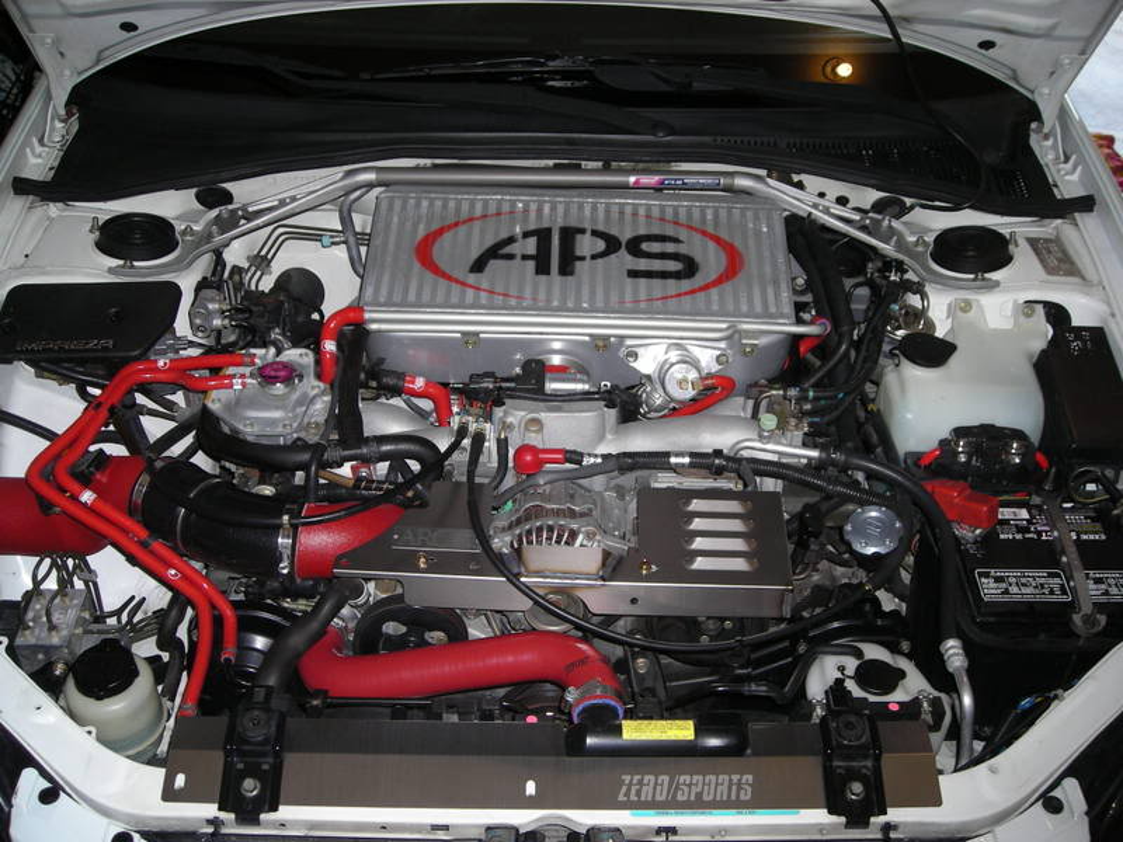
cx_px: 562
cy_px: 421
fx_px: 1233
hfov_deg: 49.0
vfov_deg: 37.7
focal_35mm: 38
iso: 71
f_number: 3.2
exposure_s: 1/60
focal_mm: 6.3
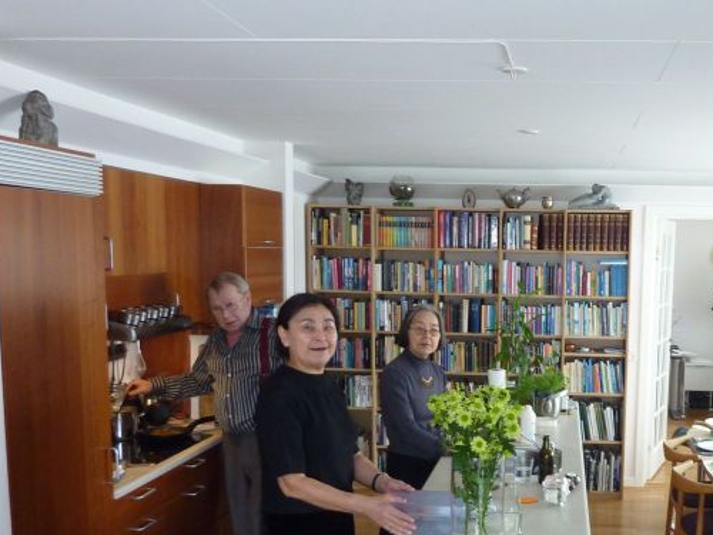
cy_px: 371
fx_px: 824
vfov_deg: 35.5
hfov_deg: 45.5
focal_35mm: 40
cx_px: 515
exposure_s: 1/30
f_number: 3.3
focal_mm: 4.1
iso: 160
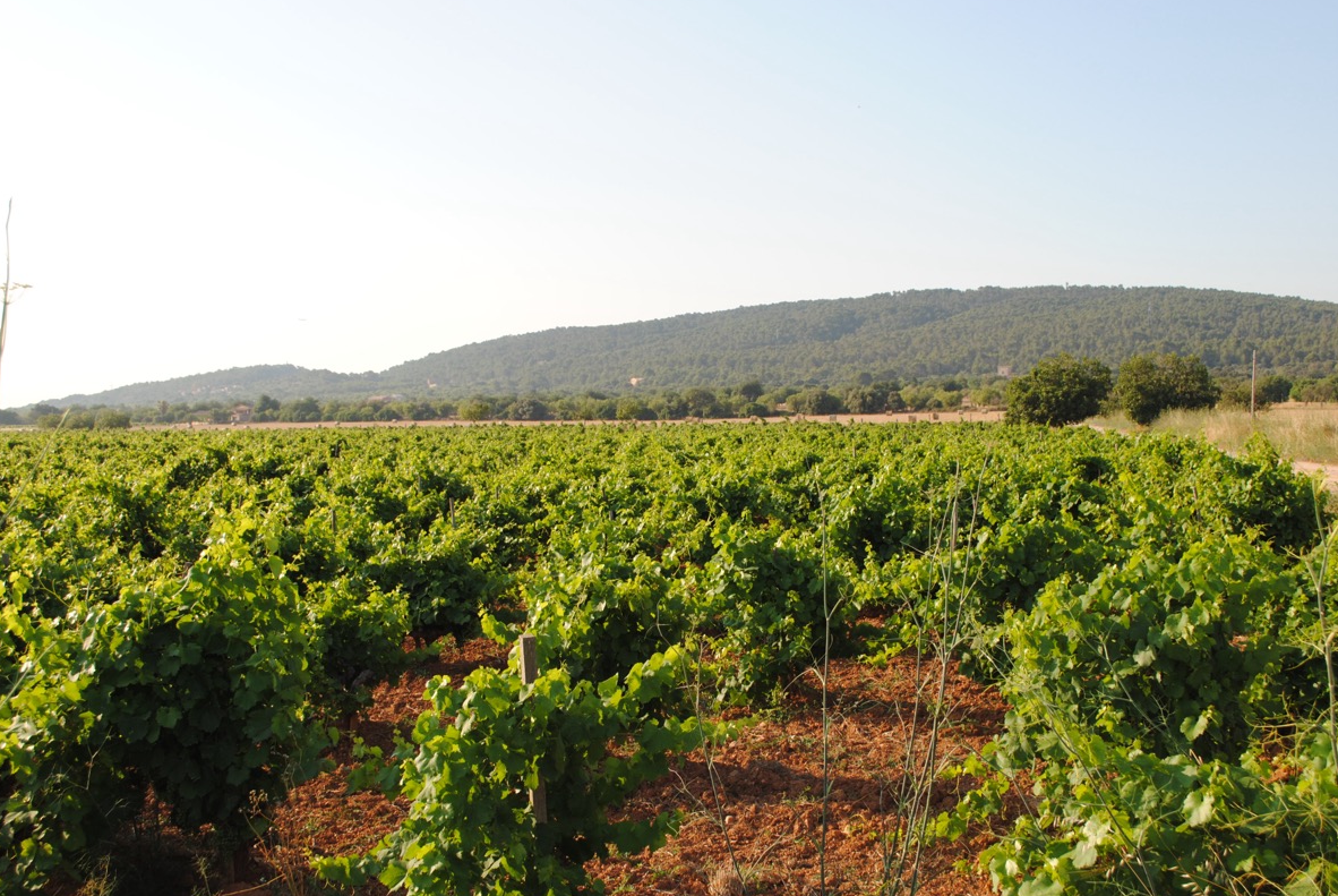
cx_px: 698
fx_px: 1451
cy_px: 468
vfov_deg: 34.3
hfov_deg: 49.5
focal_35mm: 39
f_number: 6.3
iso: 100
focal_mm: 24
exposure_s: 1/200
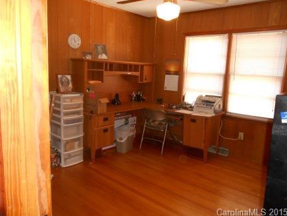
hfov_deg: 65.3
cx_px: 144
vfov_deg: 51.4
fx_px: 224
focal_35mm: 27
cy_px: 107
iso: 320
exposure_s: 1/25
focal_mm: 4.6
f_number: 3.5
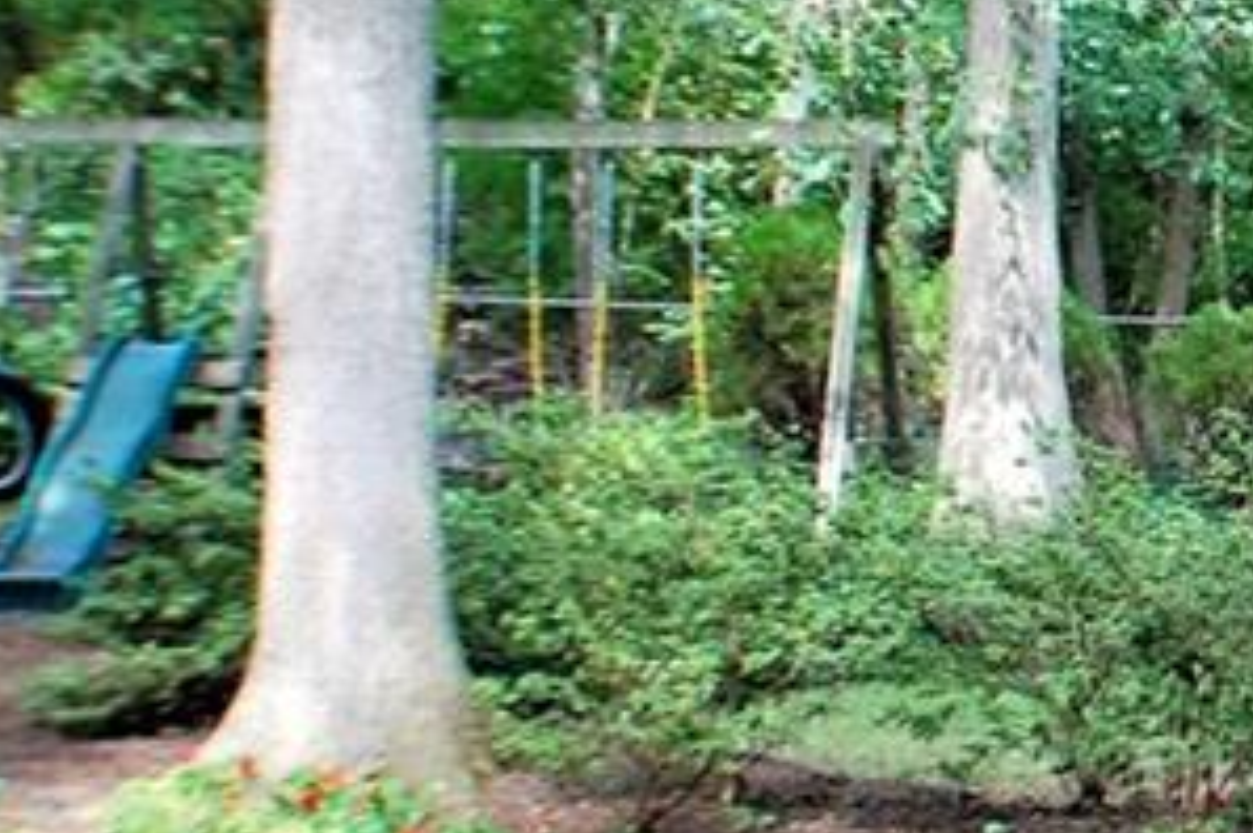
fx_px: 4659
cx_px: 1905
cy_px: 122
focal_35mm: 134
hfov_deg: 14.3
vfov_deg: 10.2
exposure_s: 1/80
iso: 400
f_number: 4.5
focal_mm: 26
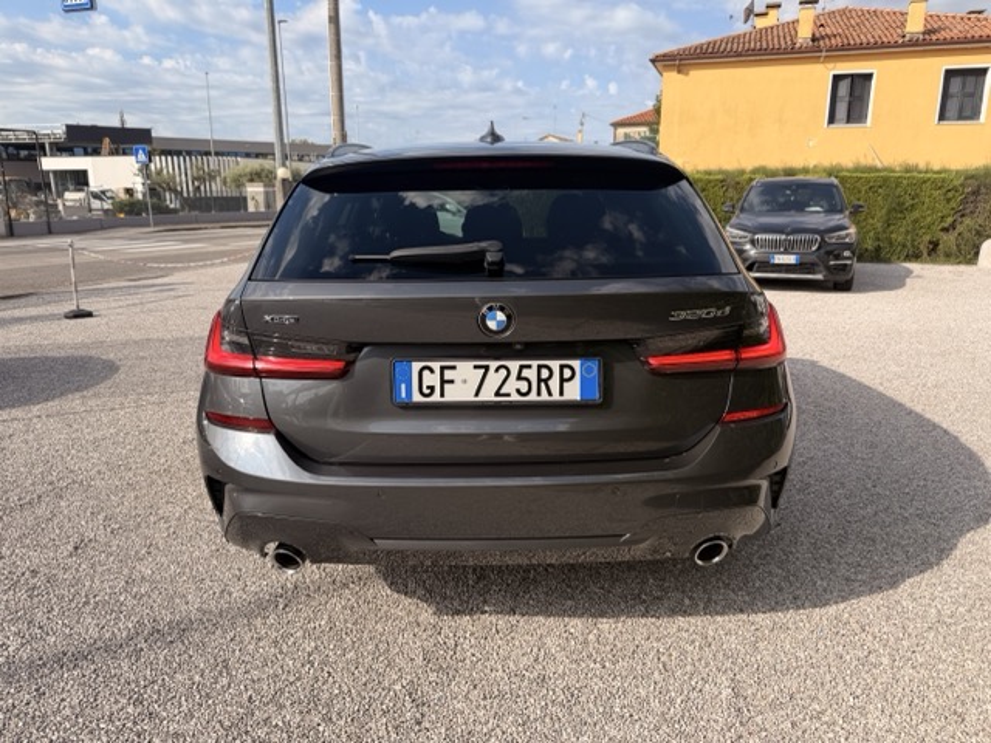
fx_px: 687
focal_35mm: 24
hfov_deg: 71.6
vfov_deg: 56.8
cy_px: 372
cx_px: 496
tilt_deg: -14.6
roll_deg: -0.3
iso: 80
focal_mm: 6.76
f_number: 1.78
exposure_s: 1/3759
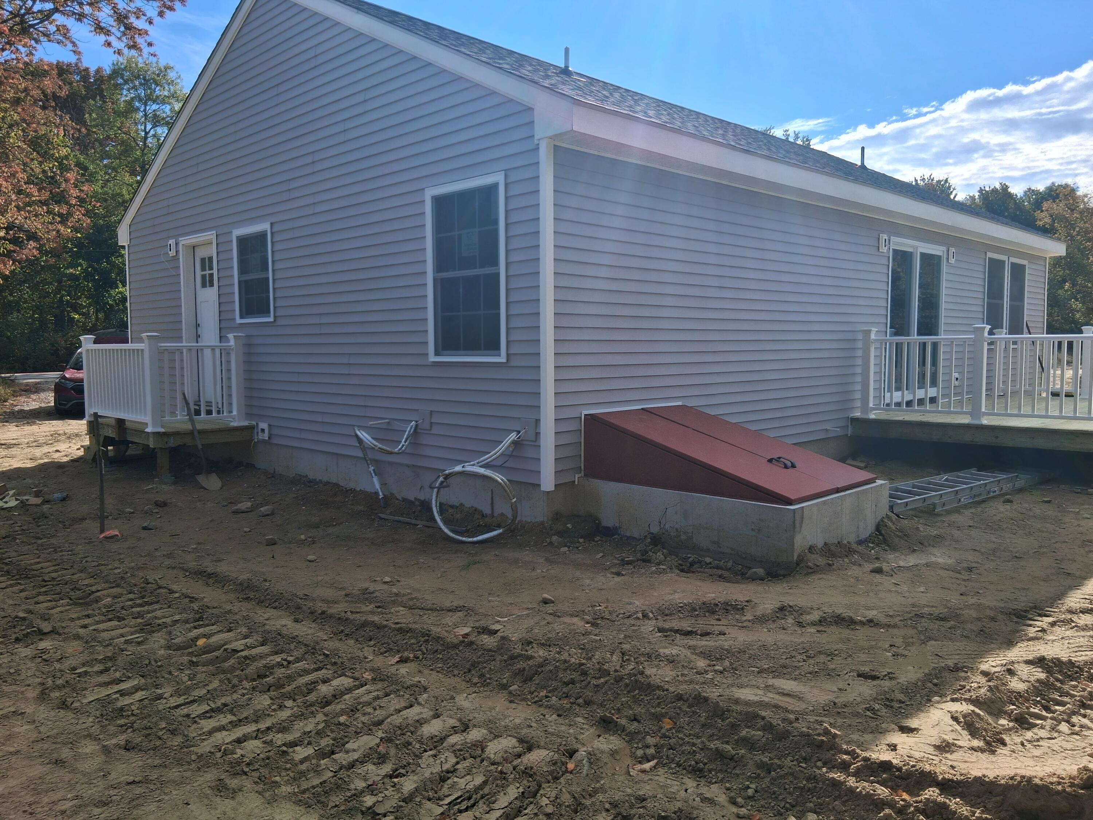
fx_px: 821
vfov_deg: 53.1
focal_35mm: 26
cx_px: 546
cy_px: 410
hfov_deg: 67.3
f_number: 1.8
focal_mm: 3.98
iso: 25
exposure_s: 1/1110
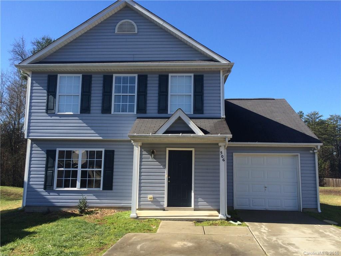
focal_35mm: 29
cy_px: 128
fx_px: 286
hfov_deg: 61.7
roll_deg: -0.6
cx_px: 170
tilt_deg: +5.2
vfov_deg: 48.2
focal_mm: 4.15
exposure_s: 1/1109
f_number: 2.2
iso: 32
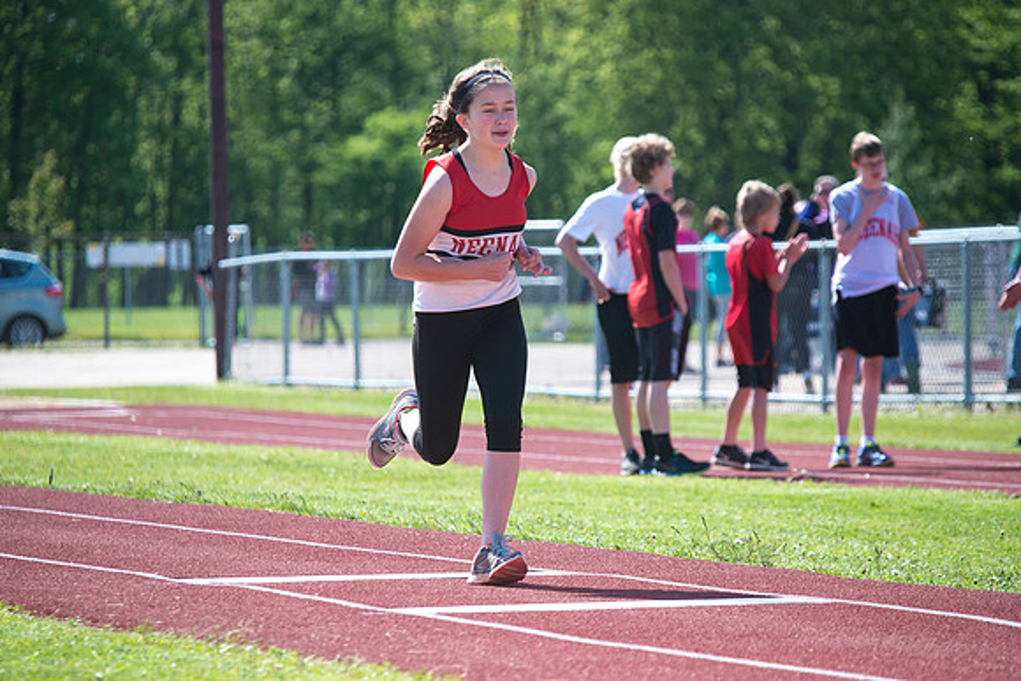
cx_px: 510
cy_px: 340
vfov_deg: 5.1
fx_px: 7659
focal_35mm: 270
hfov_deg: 7.6
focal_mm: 270
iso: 1000
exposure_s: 1/2500
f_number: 6.3
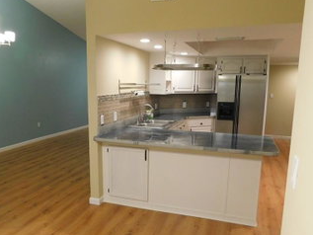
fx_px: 280
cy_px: 137
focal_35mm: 31
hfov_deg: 58.2
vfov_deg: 45.3
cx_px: 138
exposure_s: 1/30
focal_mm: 4
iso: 320
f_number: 3
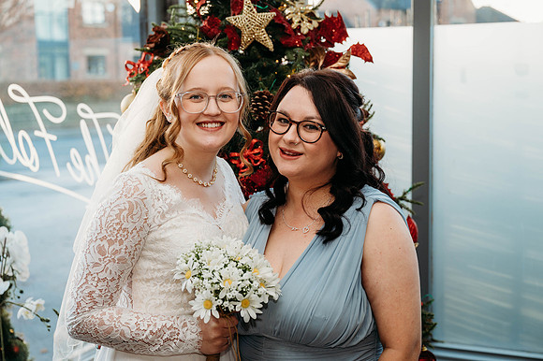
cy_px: 180
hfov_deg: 36.3
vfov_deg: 24.6
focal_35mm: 55
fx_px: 829
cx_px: 272
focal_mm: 55
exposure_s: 1/200
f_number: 4
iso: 640
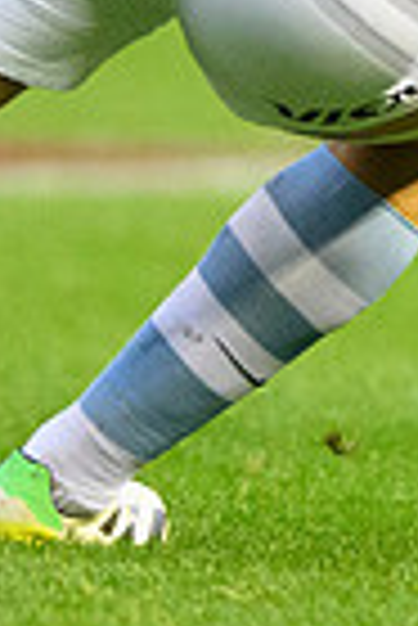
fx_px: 56442
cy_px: -4
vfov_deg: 0.6
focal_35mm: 3249
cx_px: 875
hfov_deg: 0.4
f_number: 3.5
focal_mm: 400
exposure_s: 1/1000
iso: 4000
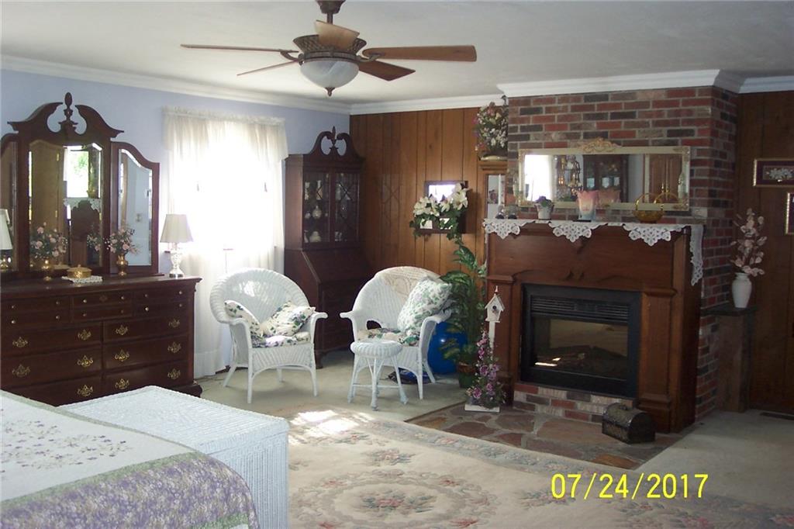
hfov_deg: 50.7
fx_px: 838
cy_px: 264
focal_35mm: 38
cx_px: 397
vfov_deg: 35.0
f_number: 2.8
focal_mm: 8
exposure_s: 1/30
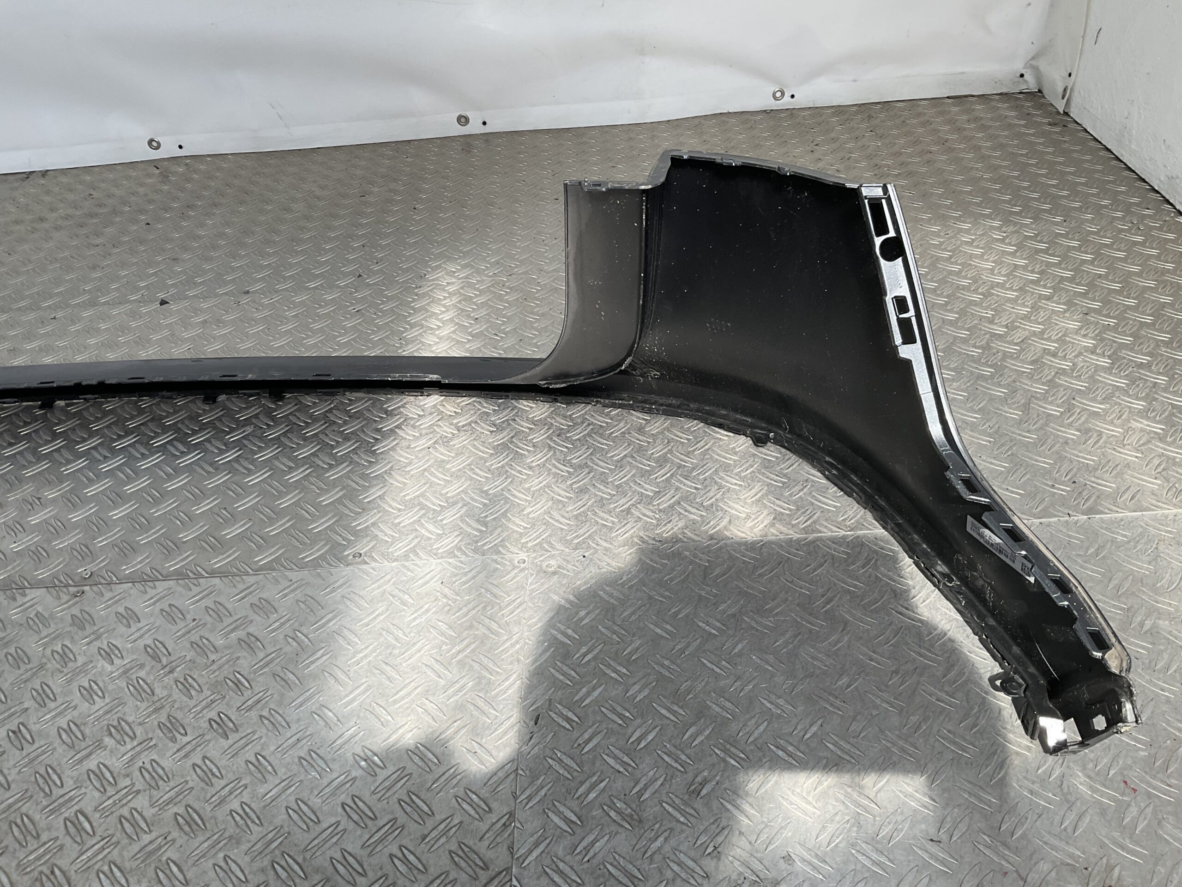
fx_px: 990
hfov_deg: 61.7
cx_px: 591
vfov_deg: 48.2
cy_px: 444
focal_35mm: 29
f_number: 1.8
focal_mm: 3
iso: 16
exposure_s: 1/314
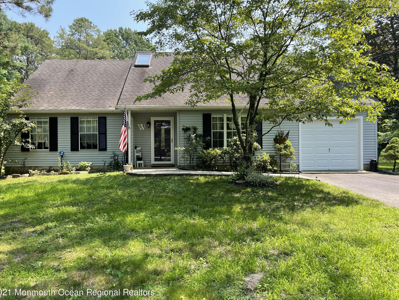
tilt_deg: +0.8
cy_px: 148
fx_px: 311
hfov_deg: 65.3
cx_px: 193
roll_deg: +0.6
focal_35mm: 27
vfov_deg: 51.4
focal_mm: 5.1
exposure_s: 1/584
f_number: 1.6
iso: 32
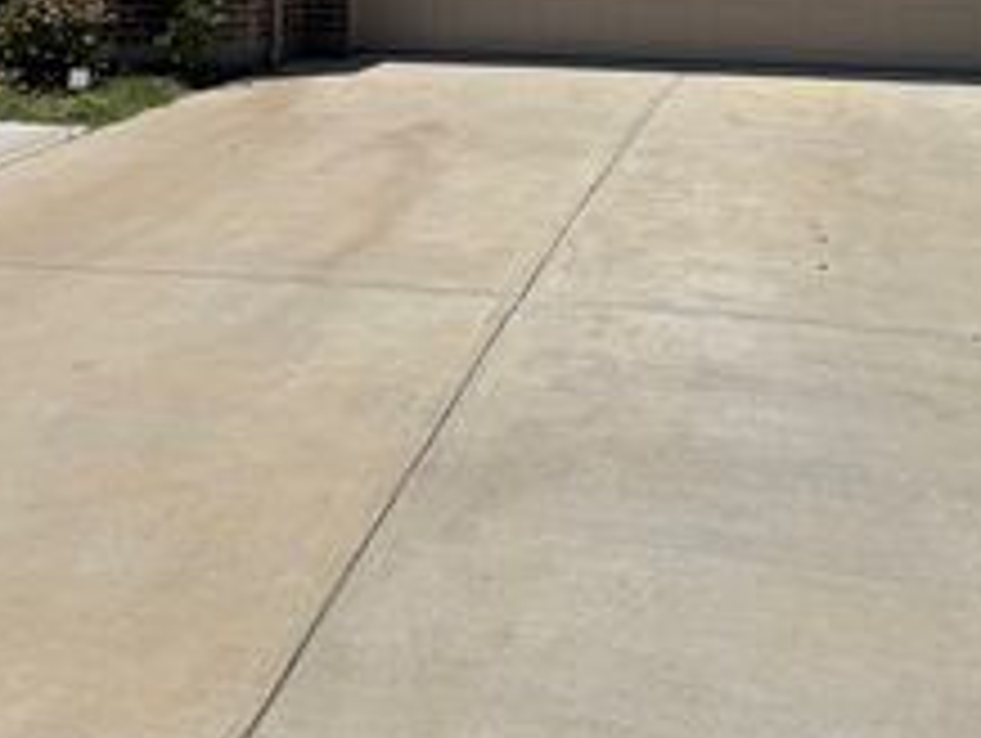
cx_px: 405
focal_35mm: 55
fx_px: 1560
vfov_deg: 24.9
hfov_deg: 34.8
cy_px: -56
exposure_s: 1/9009
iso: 80
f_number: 1.78
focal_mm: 6.76
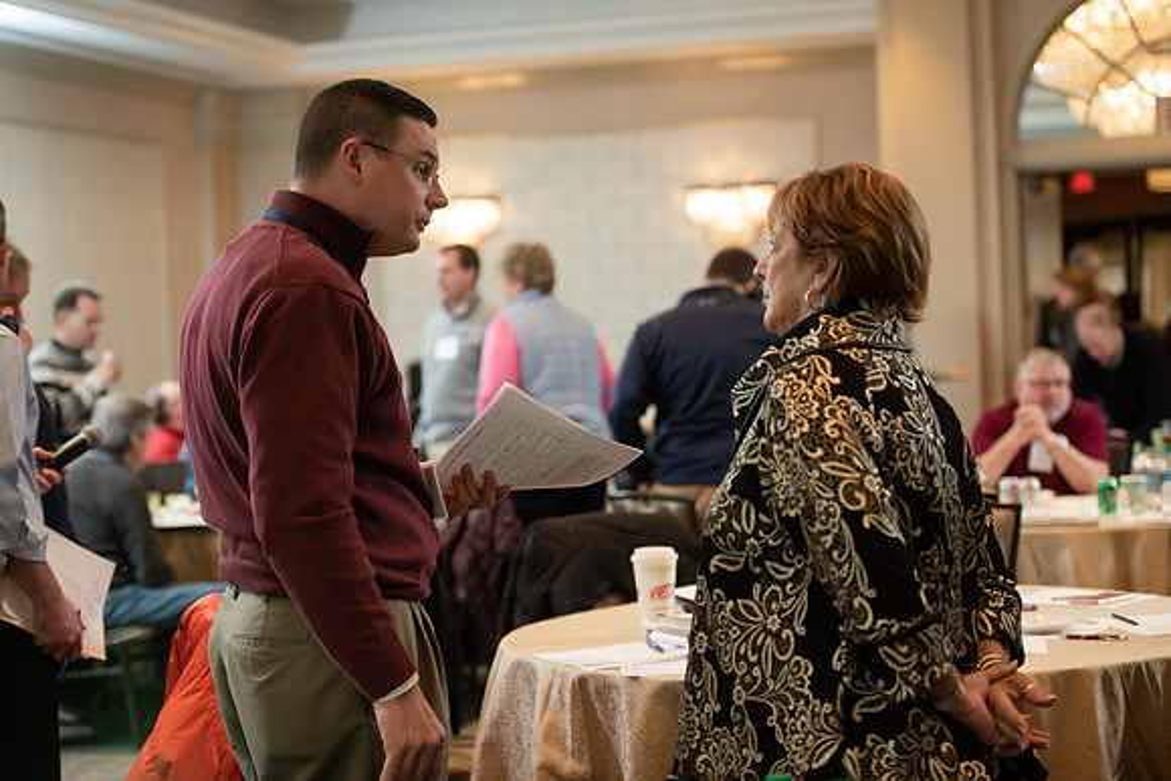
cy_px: 390
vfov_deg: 19.5
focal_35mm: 70
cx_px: 586
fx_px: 2277
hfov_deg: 28.8
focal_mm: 70
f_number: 2.8
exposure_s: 1/160
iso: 800
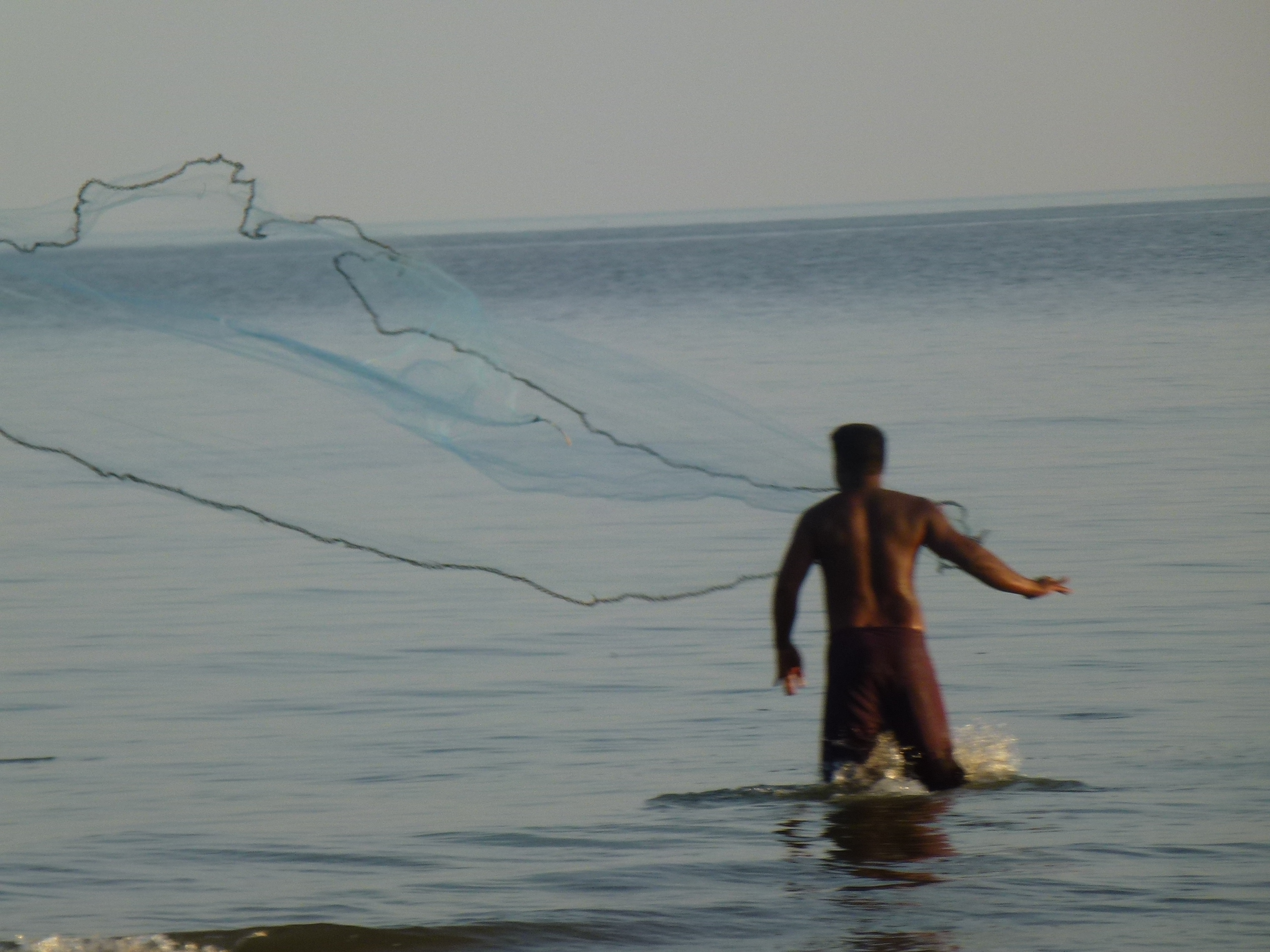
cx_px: 635
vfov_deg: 5.1
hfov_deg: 6.8
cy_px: 476
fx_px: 10750
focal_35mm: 293
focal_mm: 47.7
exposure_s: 1/250
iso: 100
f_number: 5.6
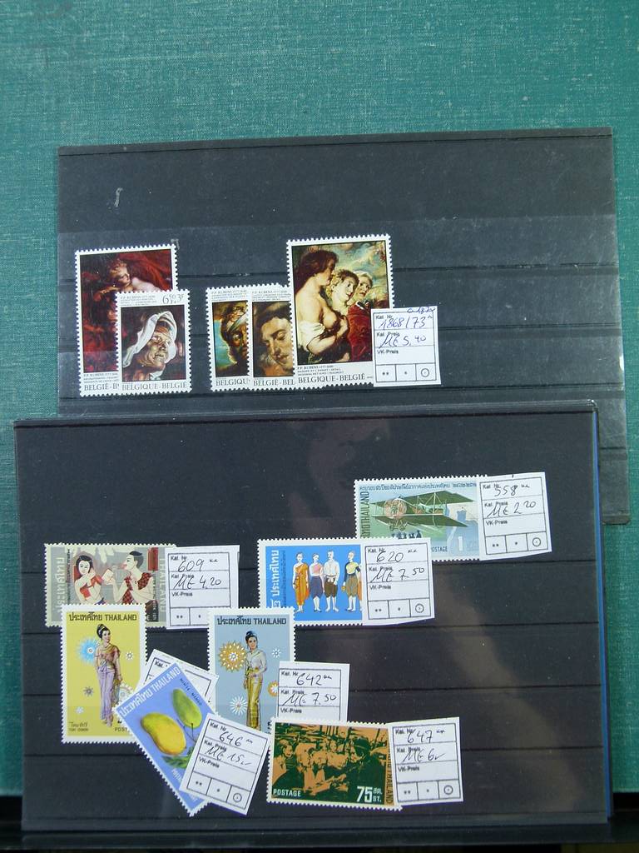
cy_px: 426
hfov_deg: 36.8
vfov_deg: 47.9
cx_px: 320
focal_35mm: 39
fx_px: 960
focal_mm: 7.1
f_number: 3.1
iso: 100
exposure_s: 1/60
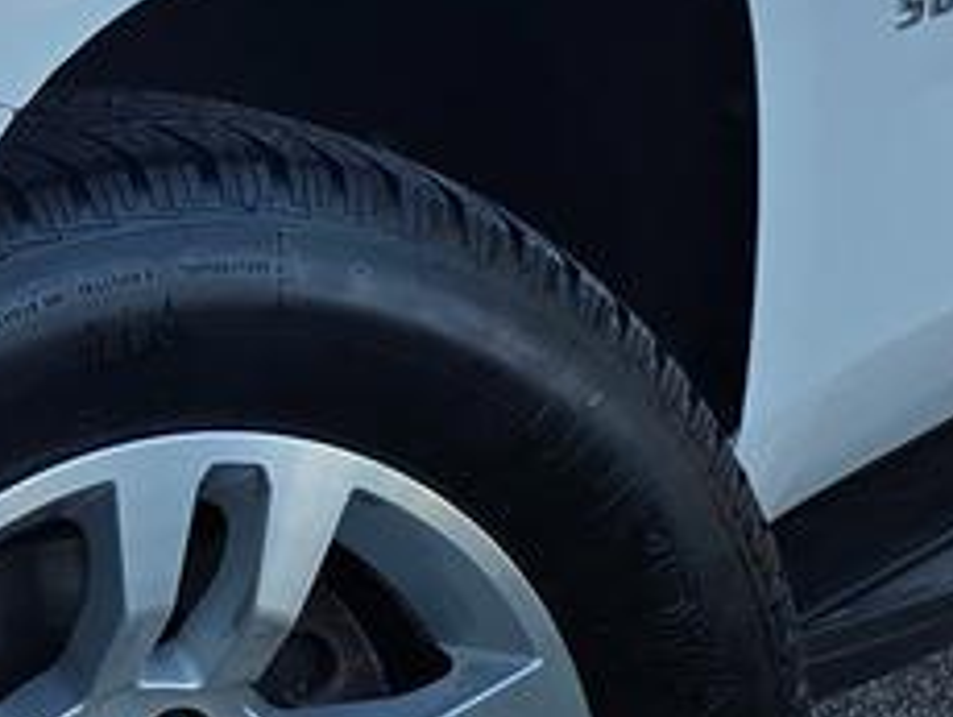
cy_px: 307
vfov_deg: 11.6
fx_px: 3528
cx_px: -352
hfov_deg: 14.6
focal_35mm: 128
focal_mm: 6.3
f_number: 1.7
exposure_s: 1/904
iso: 40
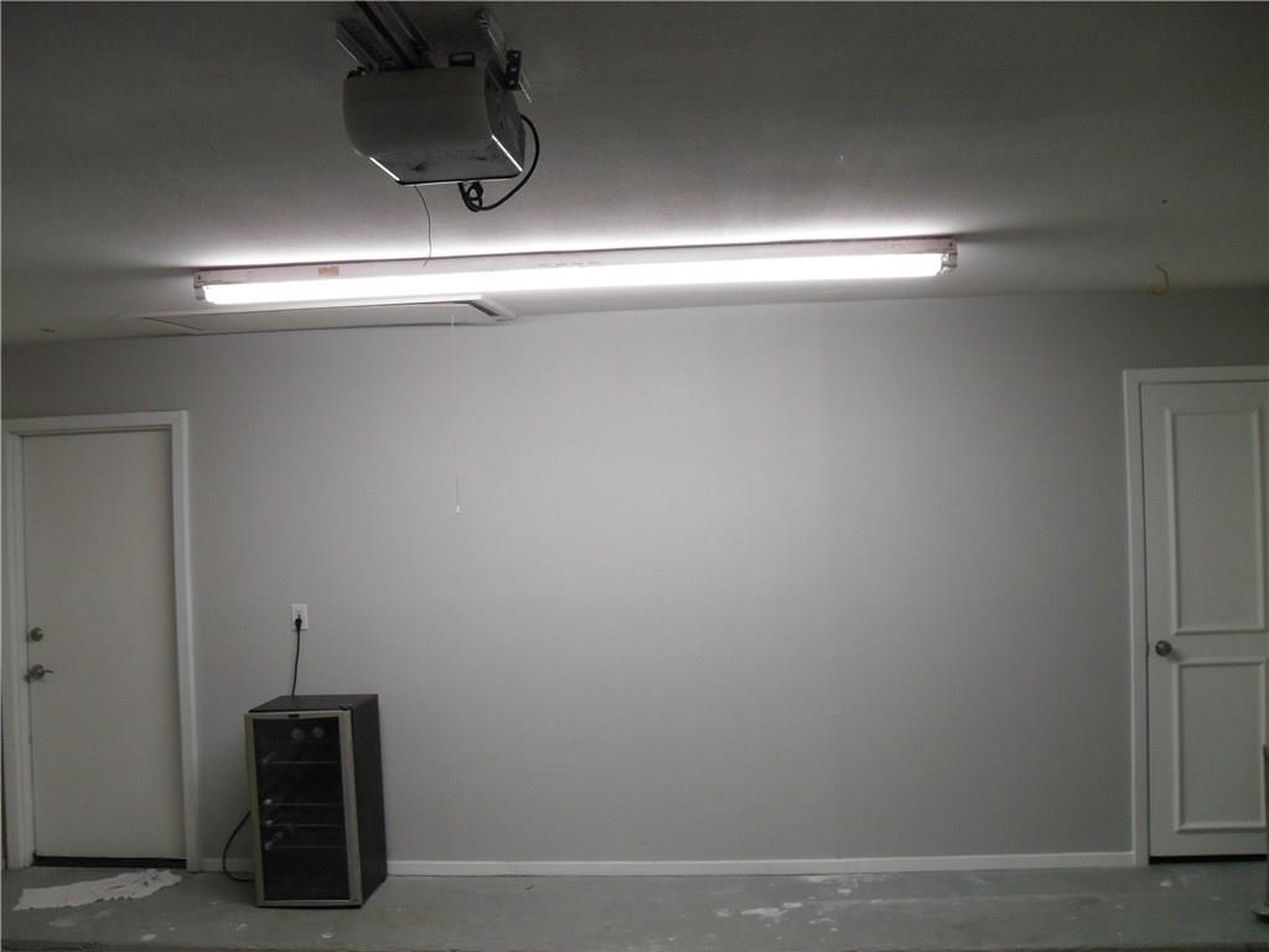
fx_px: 1283
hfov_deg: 52.6
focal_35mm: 35
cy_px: 476
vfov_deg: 40.7
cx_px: 634
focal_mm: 6.2
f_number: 2.8
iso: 200
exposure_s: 1/30
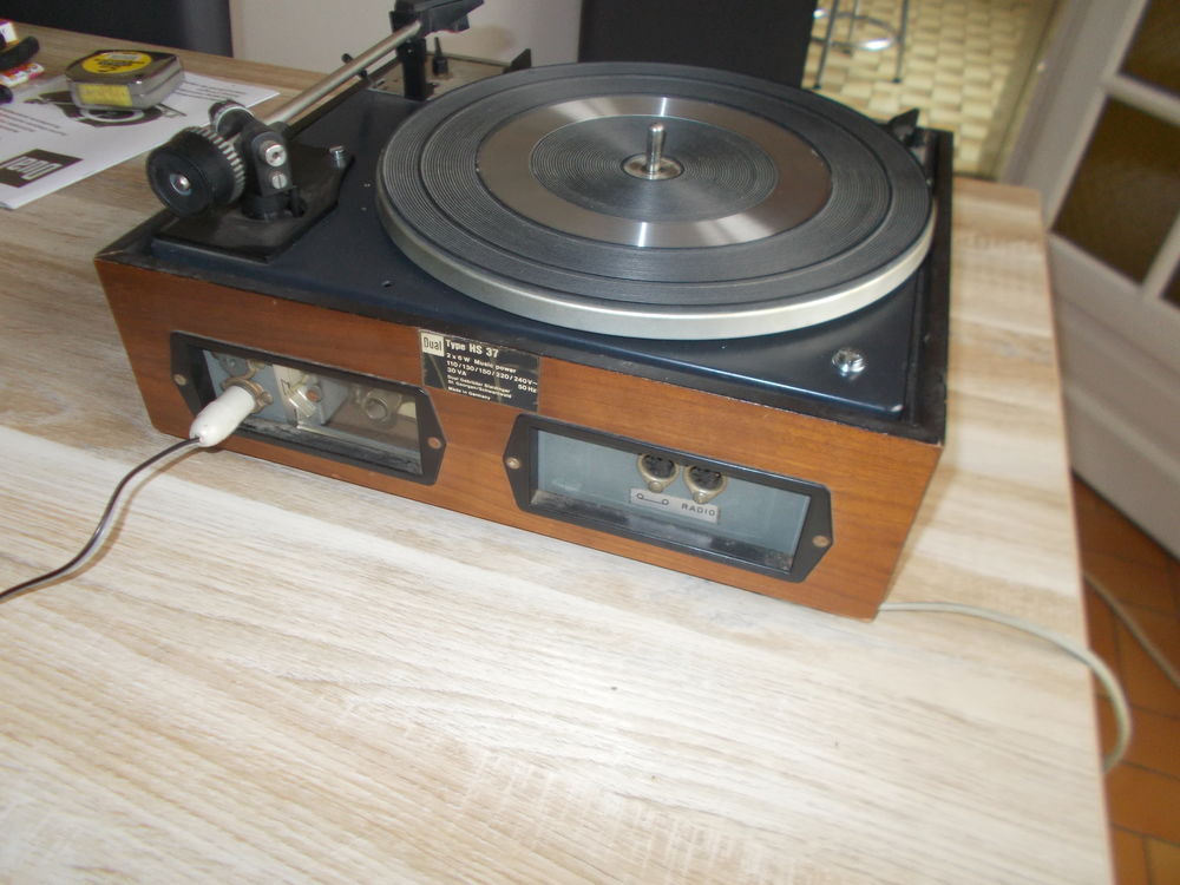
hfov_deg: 67.3
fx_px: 886
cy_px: 442
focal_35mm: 26
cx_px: 590
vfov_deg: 53.1
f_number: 3.2
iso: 200
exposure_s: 1/25
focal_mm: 4.6
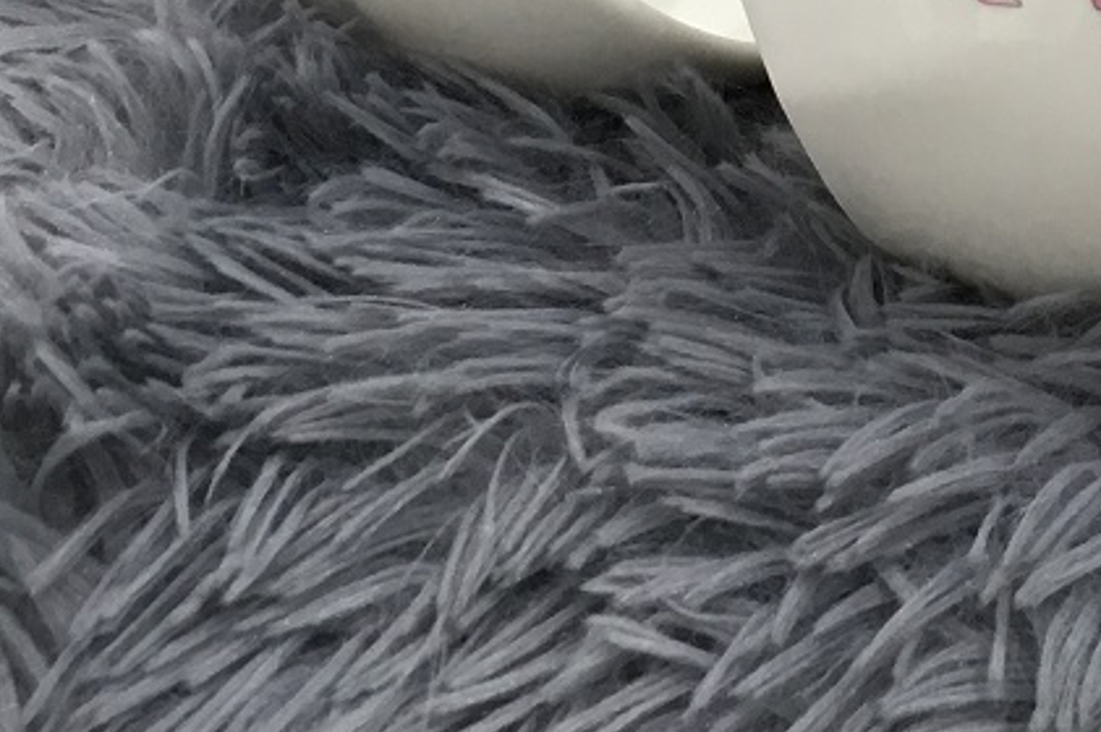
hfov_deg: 21.6
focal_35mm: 92
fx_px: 2811
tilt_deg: -19.4
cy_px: -455
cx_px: 1033
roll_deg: -0.3
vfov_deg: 13.7
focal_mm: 3.3
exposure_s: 1/33
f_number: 2.4
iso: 100
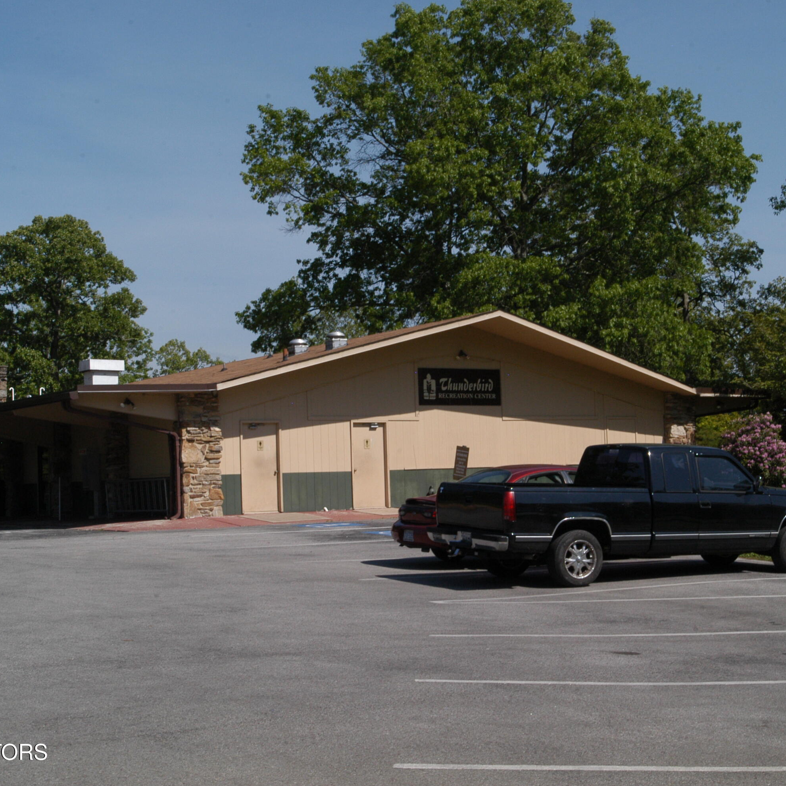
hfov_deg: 31.5
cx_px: 478
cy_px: 392
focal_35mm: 54
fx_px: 1387
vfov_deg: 31.6
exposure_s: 1/500
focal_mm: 28
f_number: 11
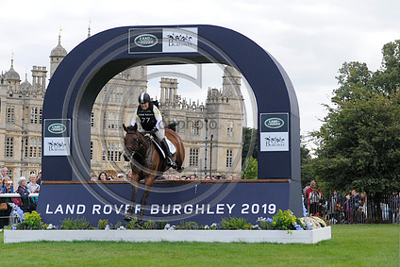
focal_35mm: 134
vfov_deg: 10.2
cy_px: 110
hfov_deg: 15.3
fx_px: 1489
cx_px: 159
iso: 1600
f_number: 4
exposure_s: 1/3200
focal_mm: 98
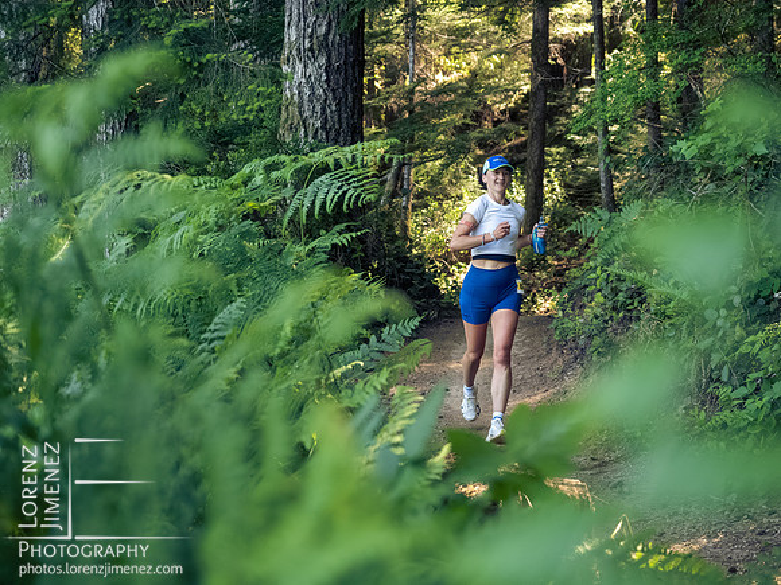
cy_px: 292
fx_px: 1354
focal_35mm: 60
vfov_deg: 24.4
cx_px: 390
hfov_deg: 32.2
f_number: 2.8
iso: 4000
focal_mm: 30
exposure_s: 1/1000
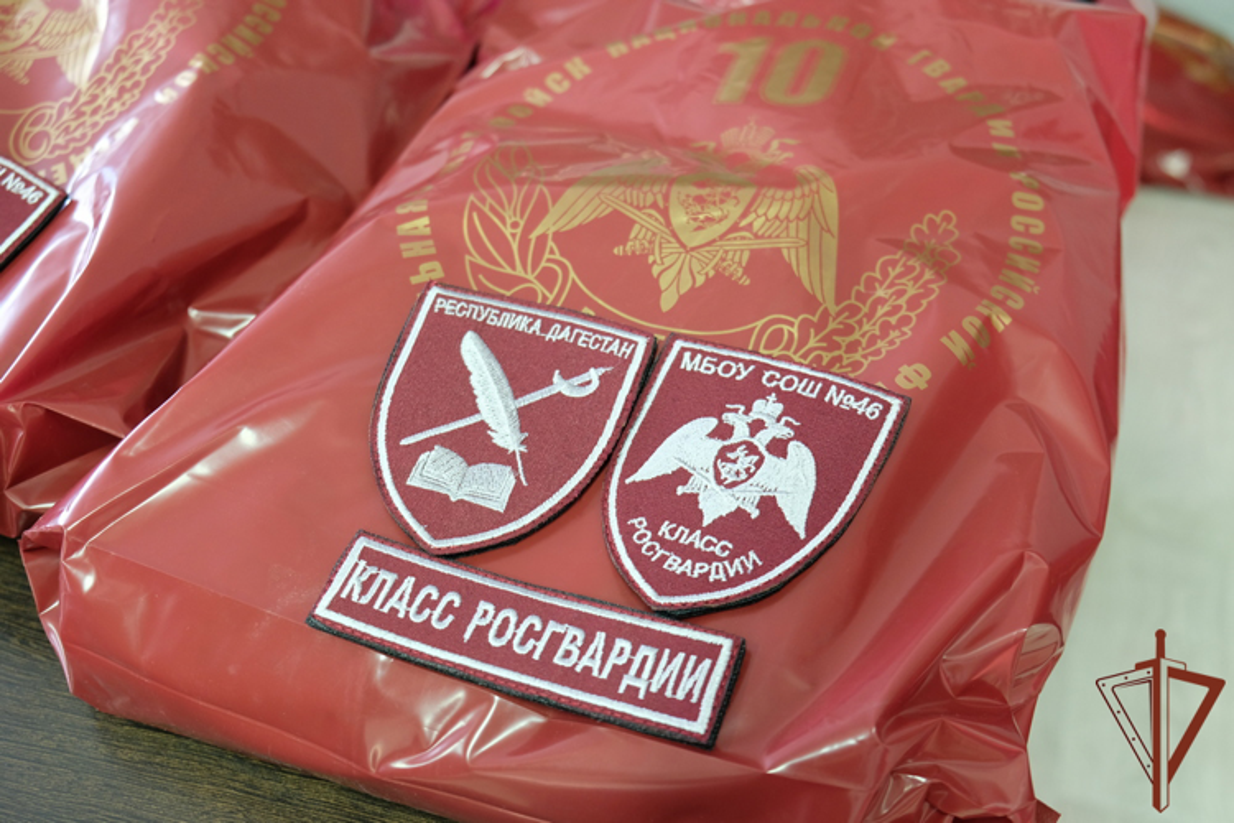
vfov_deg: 36.9
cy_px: 412
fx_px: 1234
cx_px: 617
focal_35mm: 36
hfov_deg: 53.1
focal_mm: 24.3
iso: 800
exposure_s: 1/15
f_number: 3.2
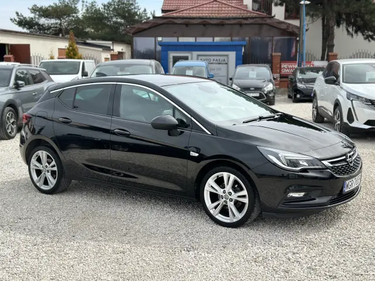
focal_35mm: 48
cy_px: 140
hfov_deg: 39.7
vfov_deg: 30.3
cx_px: 188
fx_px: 520
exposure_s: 1/3155
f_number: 1.78
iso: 80
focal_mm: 6.86
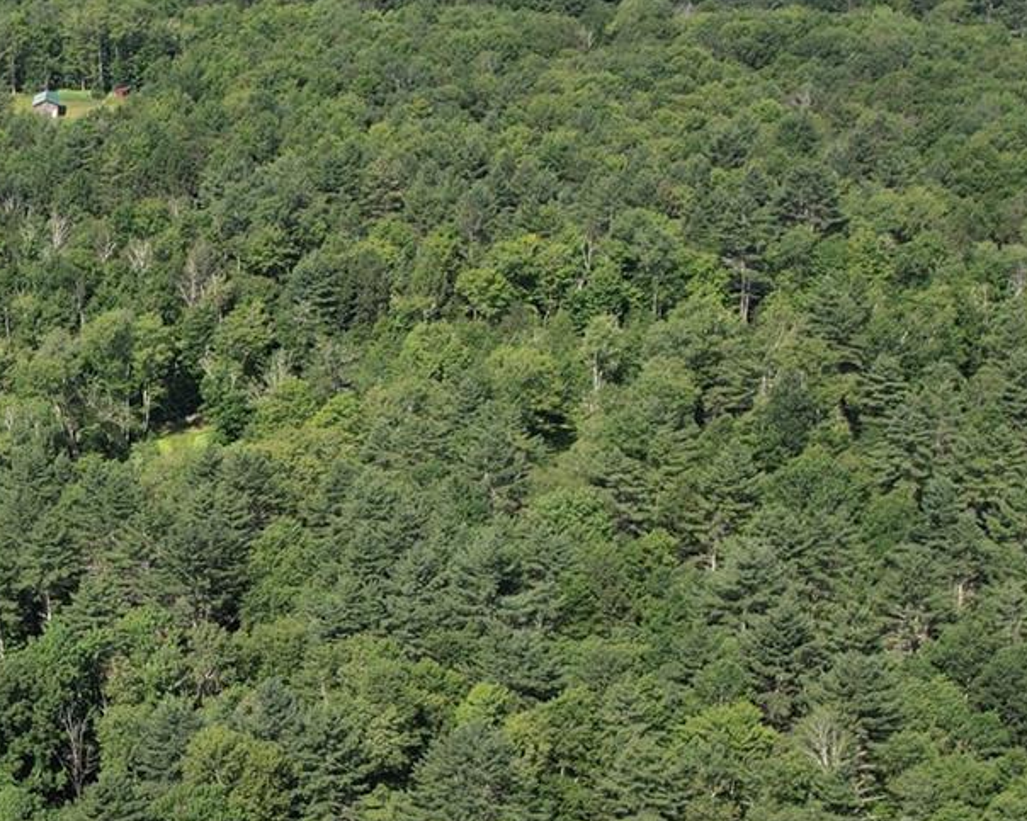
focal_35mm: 70
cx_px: -77
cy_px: 586
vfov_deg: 21.7
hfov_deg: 25.4
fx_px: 2127
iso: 120
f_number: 2.8
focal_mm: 8.38
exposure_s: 1/1500
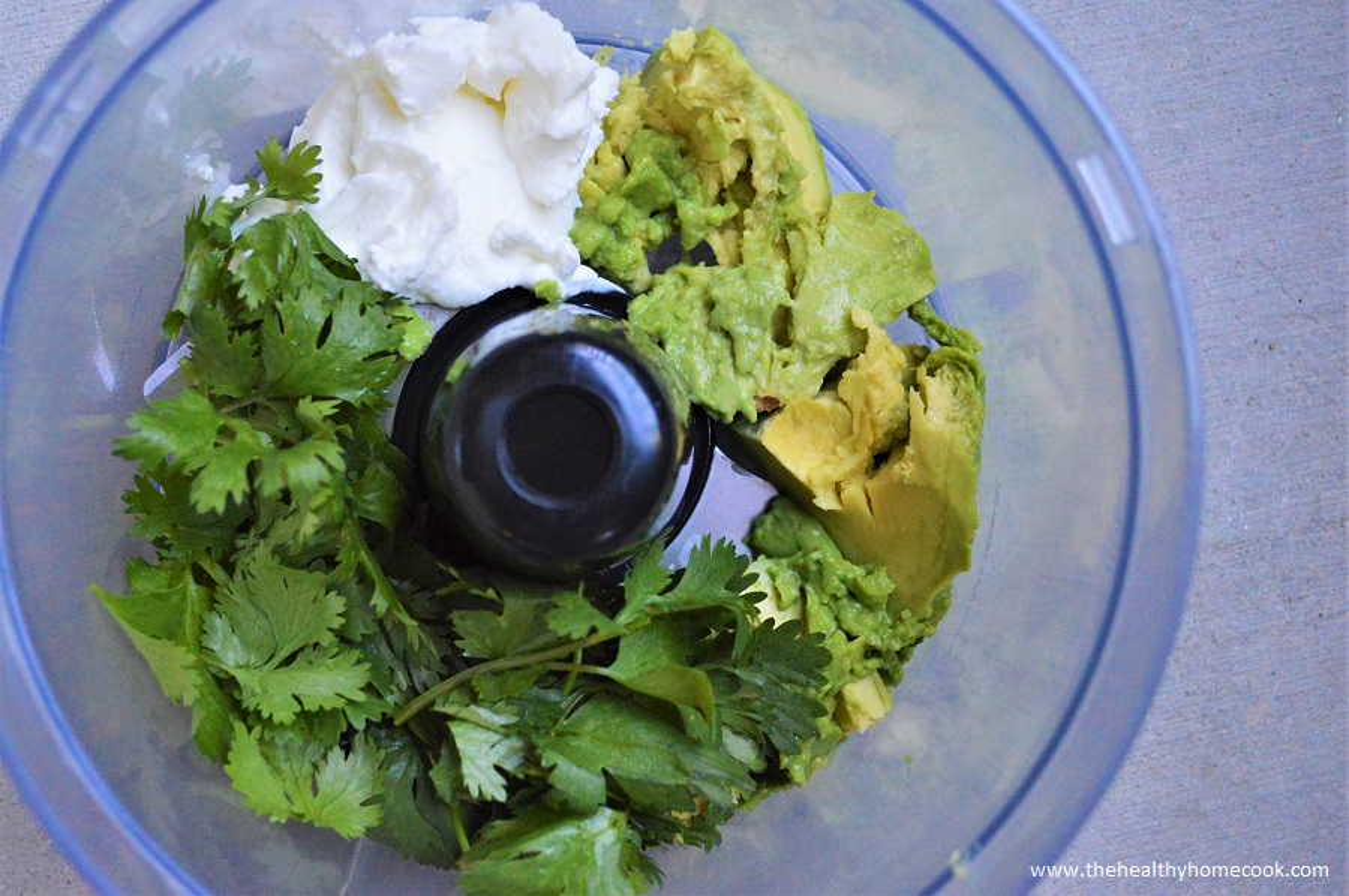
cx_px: 674
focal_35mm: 48
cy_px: 448
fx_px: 1797
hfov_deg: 41.2
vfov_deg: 28.0
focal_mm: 32
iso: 3200
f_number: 4.8
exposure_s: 1/320
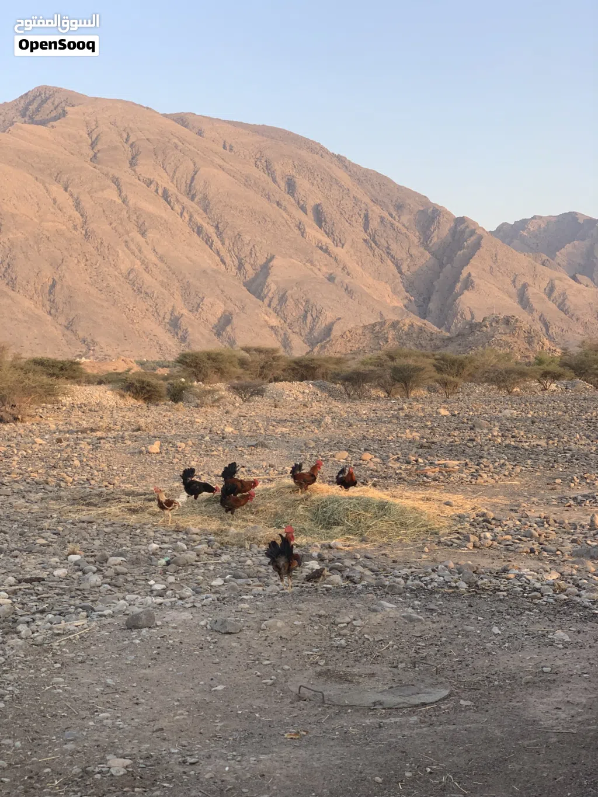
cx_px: 299
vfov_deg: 36.8
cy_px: 398
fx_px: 1198
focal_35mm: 52
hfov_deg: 28.0
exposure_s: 1/141
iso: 16
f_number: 2.4
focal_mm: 6
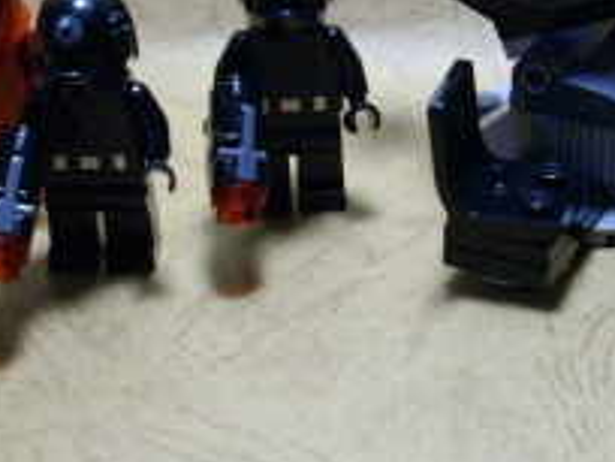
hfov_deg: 16.9
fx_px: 2061
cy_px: 42
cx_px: 434
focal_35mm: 116
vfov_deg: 12.7
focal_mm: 6.2
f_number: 2.8
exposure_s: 1/50
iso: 205
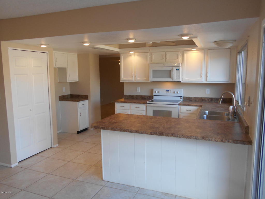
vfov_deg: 53.1
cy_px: 100
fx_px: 199
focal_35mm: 26
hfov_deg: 67.3
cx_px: 132
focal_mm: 4.6
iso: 80
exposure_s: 1/50
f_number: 3.2
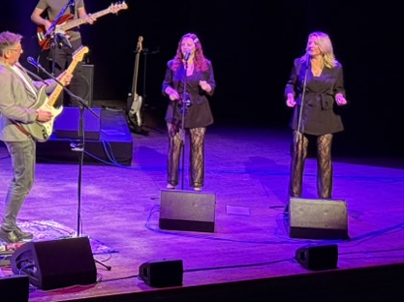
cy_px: 54
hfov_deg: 16.2
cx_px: -41
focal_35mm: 118
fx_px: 1376
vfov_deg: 12.5
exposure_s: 1/36
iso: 500
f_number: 1.78
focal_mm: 6.76
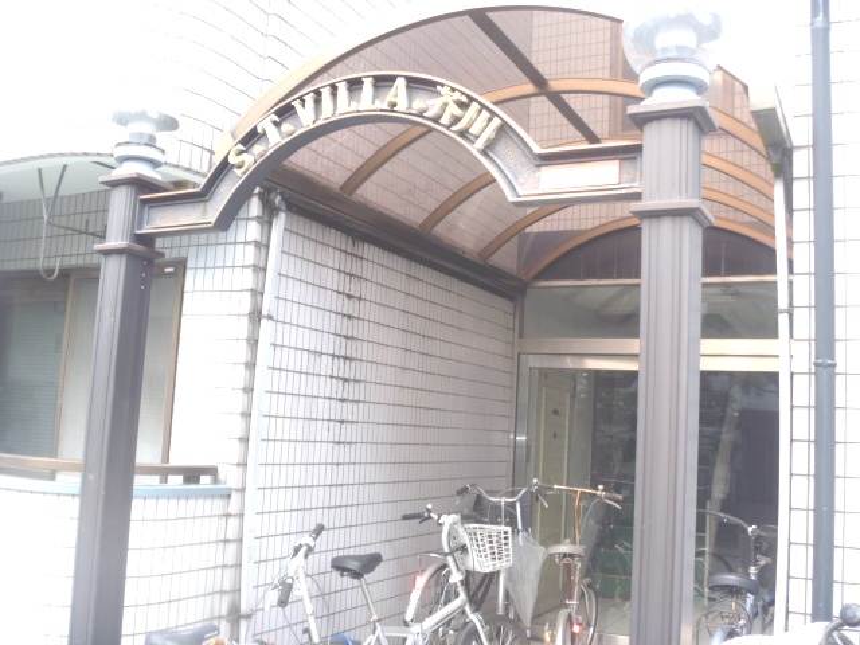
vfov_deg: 40.7
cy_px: 322
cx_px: 430
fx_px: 870
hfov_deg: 52.6
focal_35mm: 35
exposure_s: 1/60
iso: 100
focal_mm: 6.3
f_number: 3.5
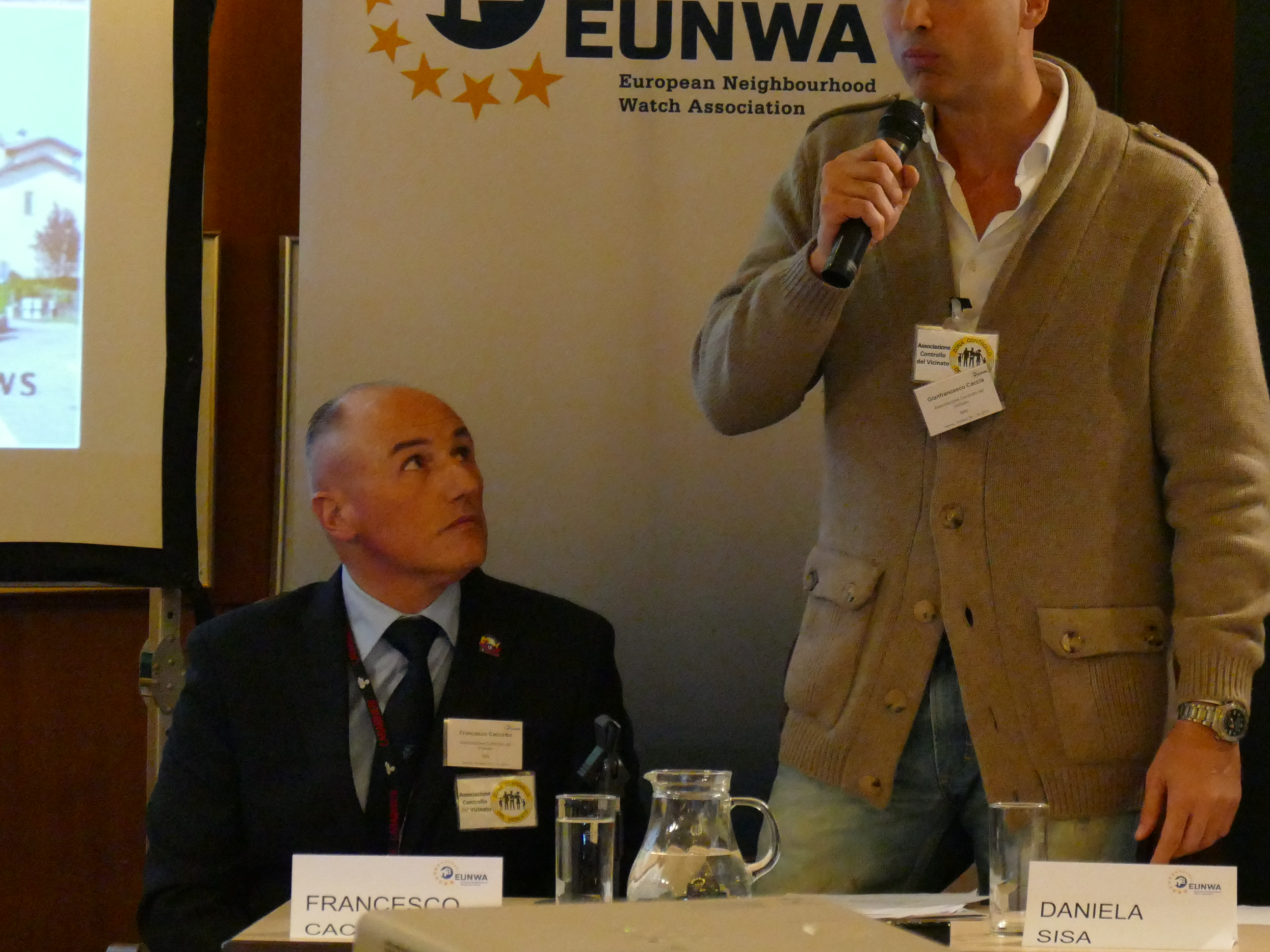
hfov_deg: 10.1
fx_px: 7154
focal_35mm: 195
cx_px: 882
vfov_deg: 7.6
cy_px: 317
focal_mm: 47.46
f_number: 3.9
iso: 3200
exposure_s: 1/125
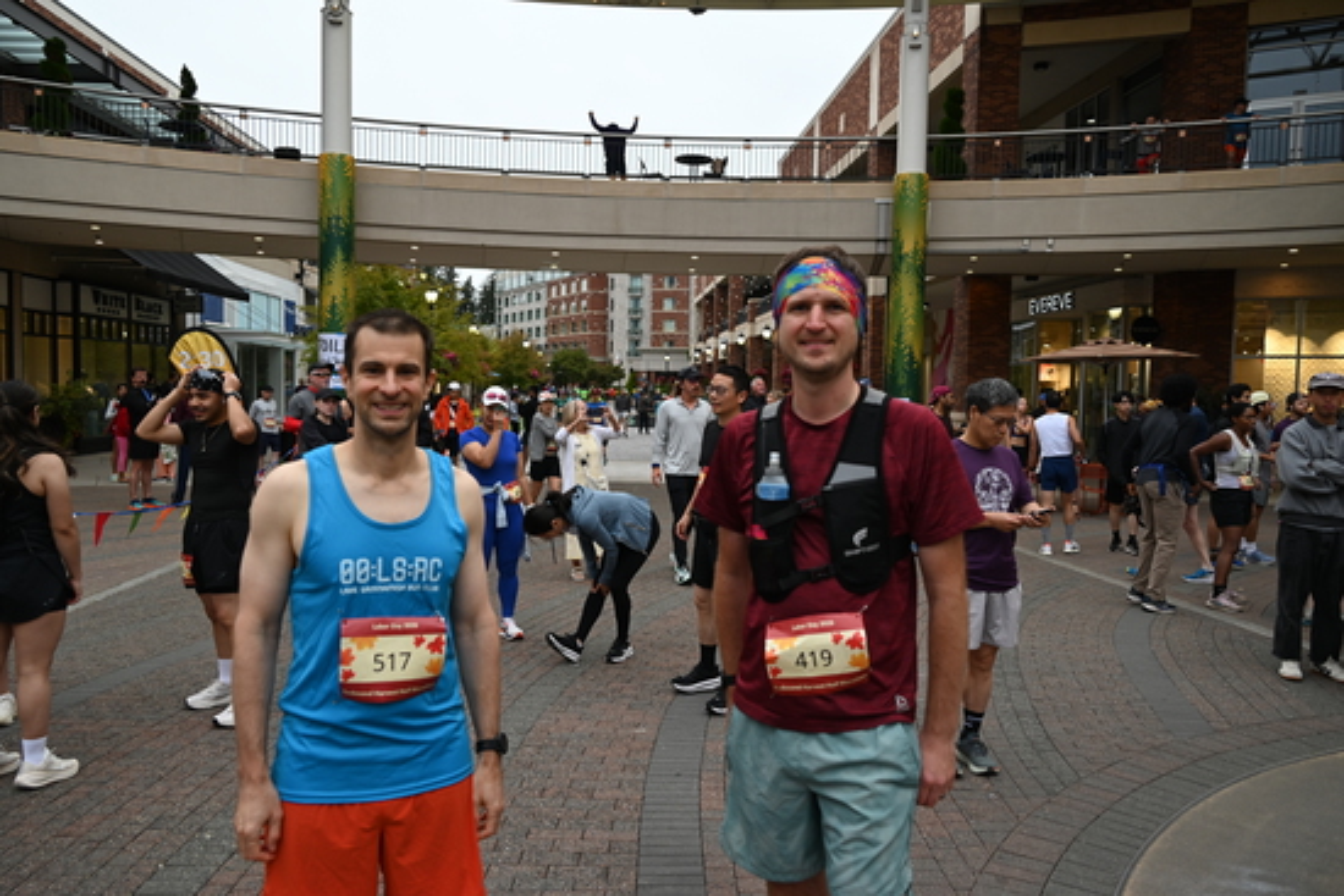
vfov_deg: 45.0
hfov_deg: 63.6
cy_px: 448
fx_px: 1083
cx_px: 672
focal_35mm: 29
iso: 400
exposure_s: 1/250
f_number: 4.5
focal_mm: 29
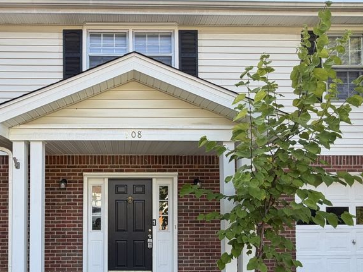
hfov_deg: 67.9
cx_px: 128
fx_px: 262
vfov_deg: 52.8
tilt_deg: +0.7
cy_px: 199
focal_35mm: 25
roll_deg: +0.6
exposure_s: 1/218
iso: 40
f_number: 2.2
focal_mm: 2.22
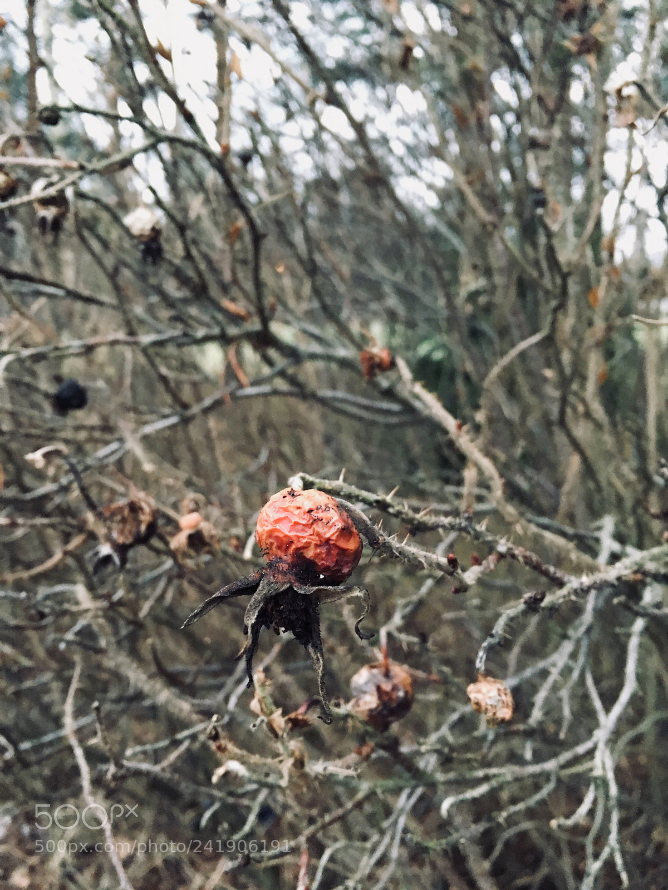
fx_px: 746
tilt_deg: -10.9
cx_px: 334
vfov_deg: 61.7
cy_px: 445
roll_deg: -0.2
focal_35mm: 29
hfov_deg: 48.2
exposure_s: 1/25
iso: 200
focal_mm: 4.15
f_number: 2.2
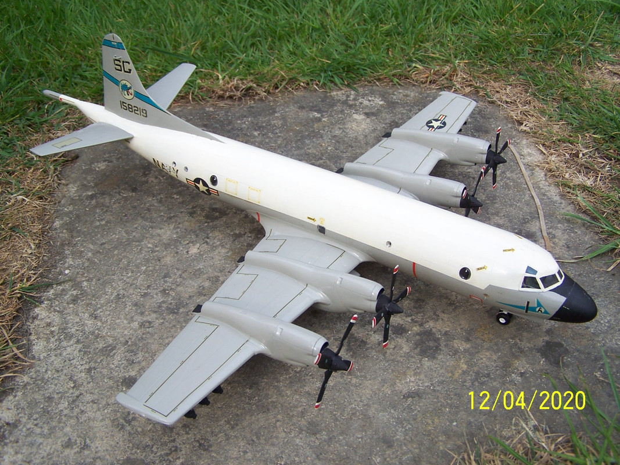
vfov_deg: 37.7
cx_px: 310
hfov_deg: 49.0
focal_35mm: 38
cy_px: 232
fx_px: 681
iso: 80
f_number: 2.8
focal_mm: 6.3
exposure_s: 1/350
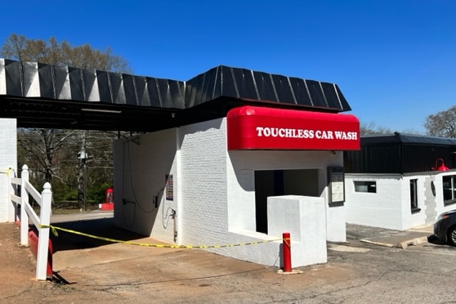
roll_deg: +1.3
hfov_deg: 60.2
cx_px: 241
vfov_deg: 42.3
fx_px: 393
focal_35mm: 31
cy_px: 154
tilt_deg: +1.9
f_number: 1.5
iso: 50
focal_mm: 5.7
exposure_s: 1/6579
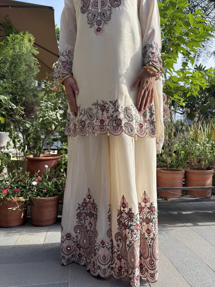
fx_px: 199
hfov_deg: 56.8
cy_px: 144
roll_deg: -0.1
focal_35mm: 24
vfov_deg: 71.6
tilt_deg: +1.8
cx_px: 108
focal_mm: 6.76
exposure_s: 1/750
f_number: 1.78
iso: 80
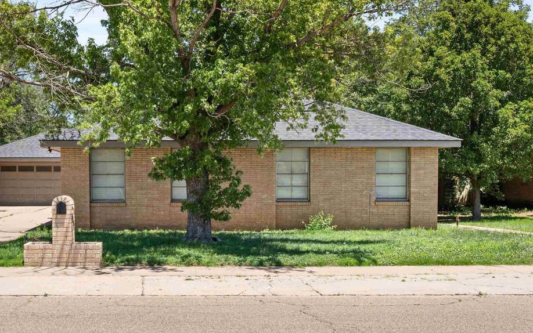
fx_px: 795
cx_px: 211
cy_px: 122
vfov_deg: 23.6
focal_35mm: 55
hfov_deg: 36.9
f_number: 14
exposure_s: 1/15
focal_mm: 38.5
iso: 80
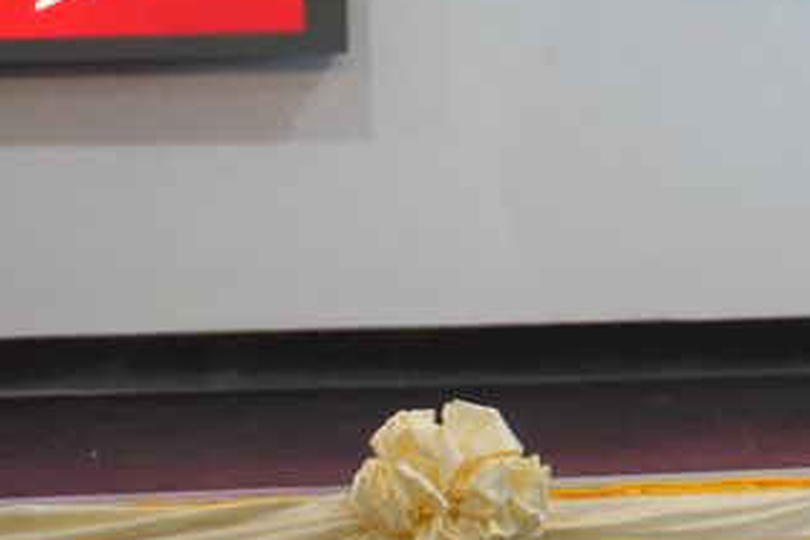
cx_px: 1216
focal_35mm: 632
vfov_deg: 2.2
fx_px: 14209
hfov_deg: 3.3
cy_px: -82
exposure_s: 1/125
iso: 2500
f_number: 5.6
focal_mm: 135
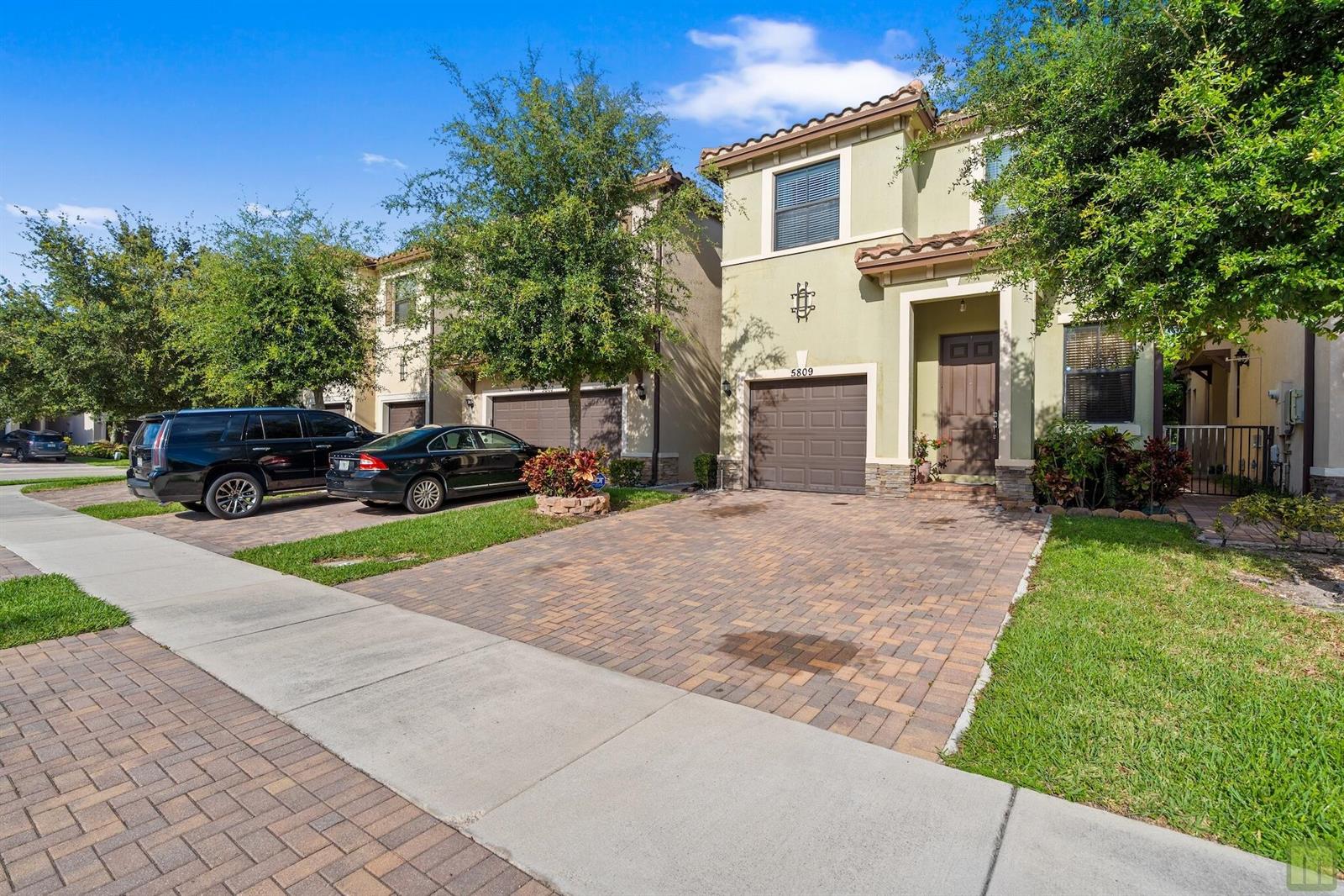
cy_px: 448
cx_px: 672
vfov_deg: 73.7
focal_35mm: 16
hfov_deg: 96.7
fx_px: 597
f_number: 5
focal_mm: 16
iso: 100
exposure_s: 1/60
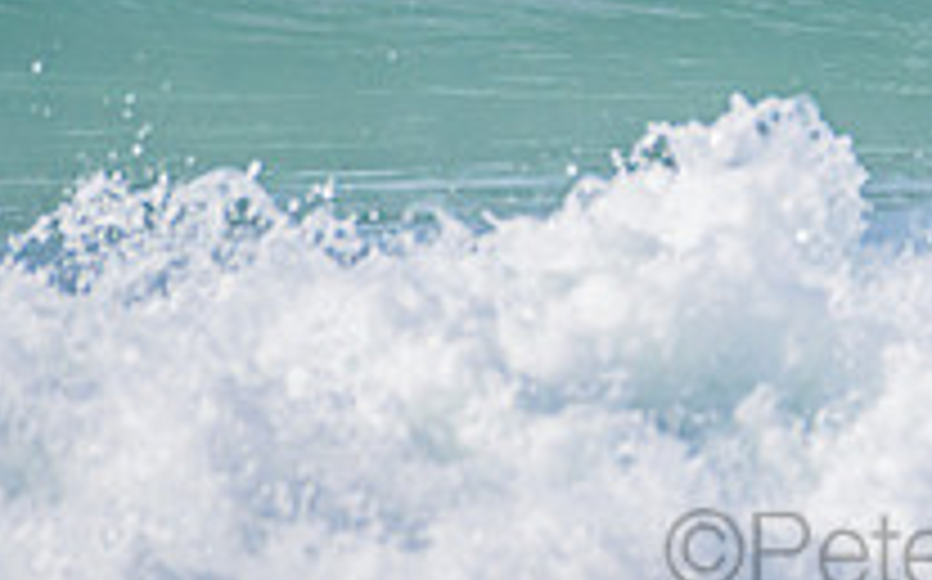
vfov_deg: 0.6
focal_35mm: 2141
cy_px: -196
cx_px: 1013
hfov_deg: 1.0
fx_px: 54337
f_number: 5.6
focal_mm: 500
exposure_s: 1/2000
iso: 360
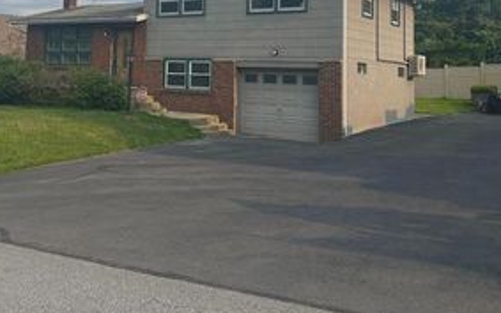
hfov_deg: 43.7
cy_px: 20
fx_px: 615
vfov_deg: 27.4
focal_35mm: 45
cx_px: 165
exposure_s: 1/5848
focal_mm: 6.86
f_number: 1.78
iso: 80
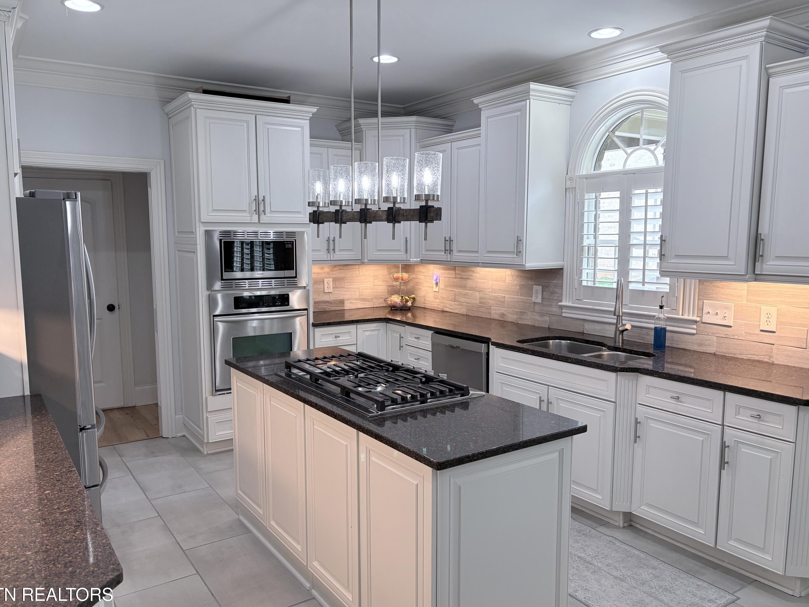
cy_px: 308
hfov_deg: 65.3
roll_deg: -0.3
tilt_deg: -6.8
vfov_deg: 51.4
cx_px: 400
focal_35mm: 27
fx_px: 631
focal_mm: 5.96
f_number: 1.6
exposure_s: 1/126
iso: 125
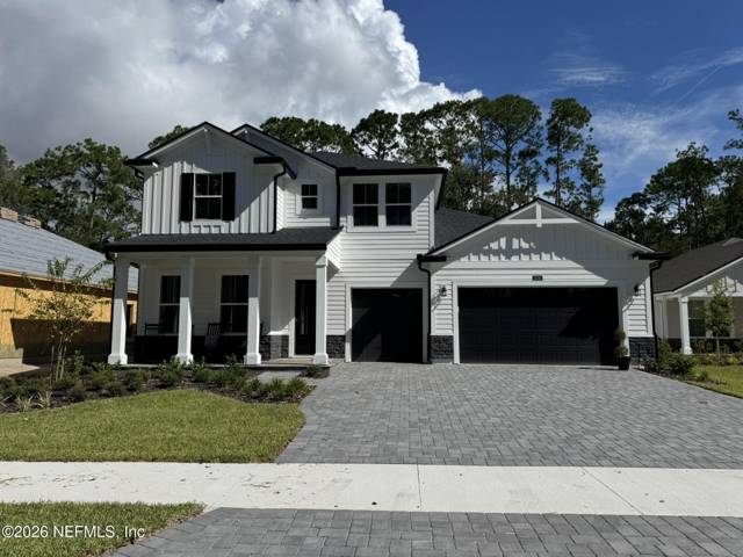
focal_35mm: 24
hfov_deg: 71.6
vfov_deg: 56.8
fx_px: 515
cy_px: 278
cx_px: 372
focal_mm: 6.76
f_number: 1.78
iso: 80
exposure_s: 1/9009
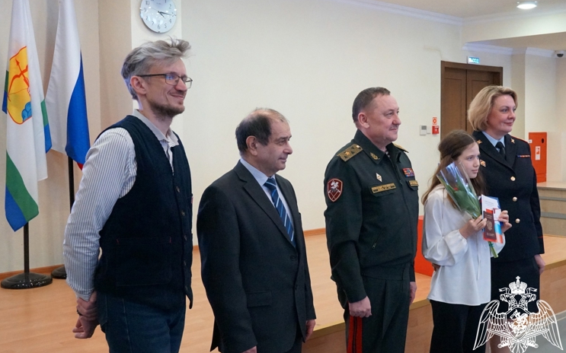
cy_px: 179
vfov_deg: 35.8
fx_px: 548
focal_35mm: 36
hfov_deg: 54.7
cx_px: 285
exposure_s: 1/125
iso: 6400
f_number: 4
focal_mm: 23
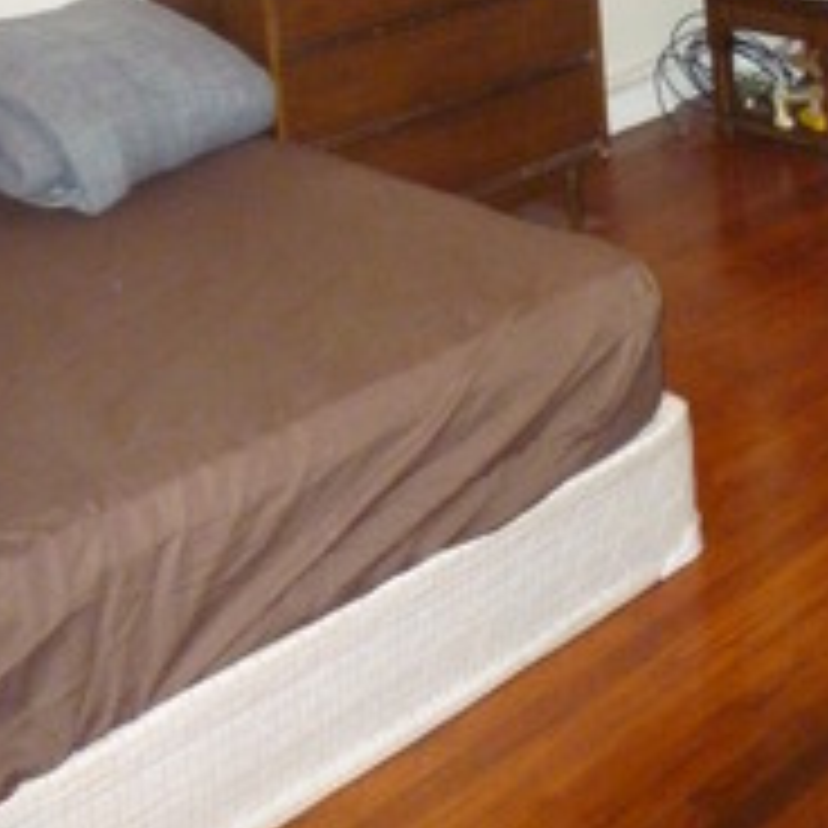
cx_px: 716
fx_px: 1813
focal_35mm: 67
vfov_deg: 23.2
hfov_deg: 25.1
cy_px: -207
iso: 800
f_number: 3.3
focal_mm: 5.2
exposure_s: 1/30
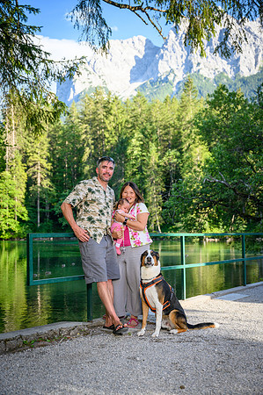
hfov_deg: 32.6
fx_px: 450
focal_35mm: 41
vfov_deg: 47.5
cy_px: 198
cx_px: 132
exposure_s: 1/2000
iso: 400
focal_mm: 41
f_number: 3.2
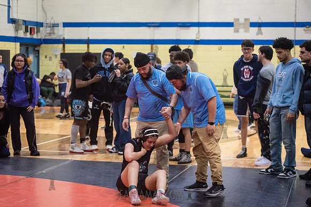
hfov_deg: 24.5
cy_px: 103
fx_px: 715
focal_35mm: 83
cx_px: 159
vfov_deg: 16.5
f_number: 3.2
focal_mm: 80
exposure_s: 1/500
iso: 8000
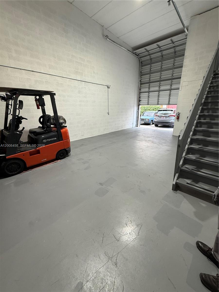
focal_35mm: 14
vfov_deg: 102.1
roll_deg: -0.5
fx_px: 118
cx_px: 110
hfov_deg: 85.7
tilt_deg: -16.0
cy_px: 146
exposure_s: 1/120
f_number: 2.2
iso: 160
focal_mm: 2.22
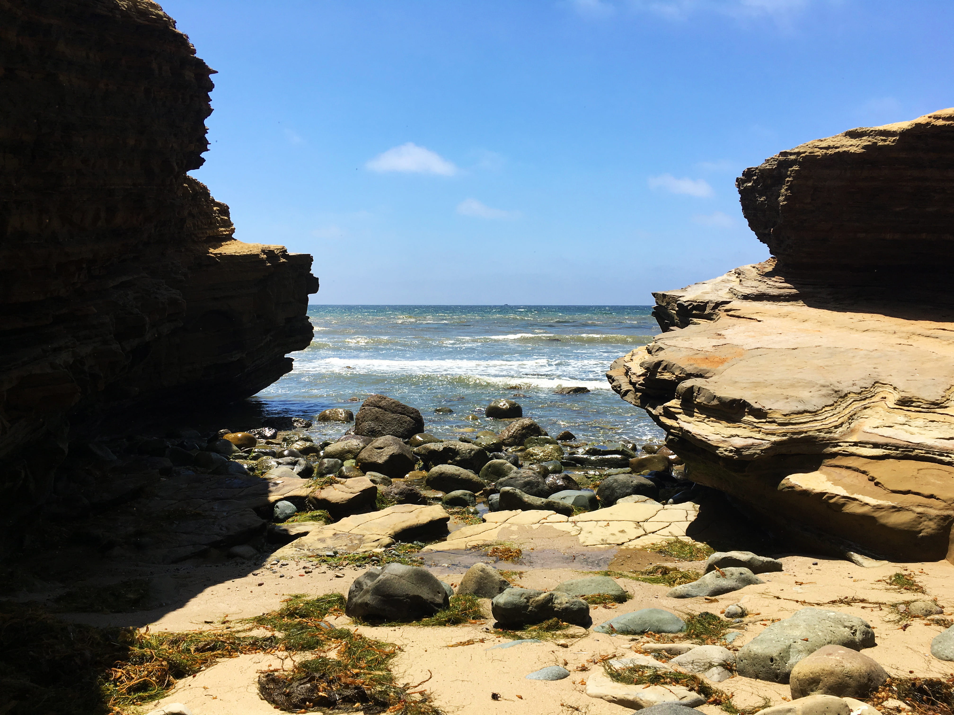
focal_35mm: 29
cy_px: 358
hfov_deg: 61.7
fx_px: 799
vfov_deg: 48.2
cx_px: 477
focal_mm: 4.15
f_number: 2.2
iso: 25
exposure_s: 1/1923
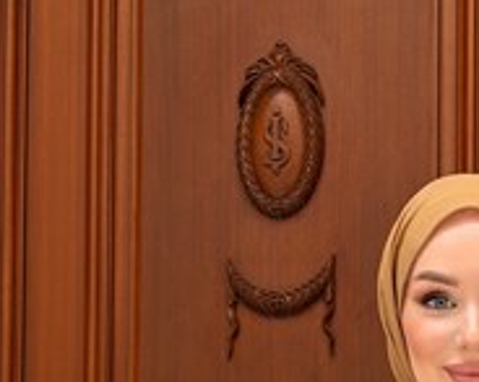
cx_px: 463
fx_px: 1927
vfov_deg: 10.8
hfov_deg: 14.0
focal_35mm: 136
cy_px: 622
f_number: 1.78
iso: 50
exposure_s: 1/126
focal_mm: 6.76
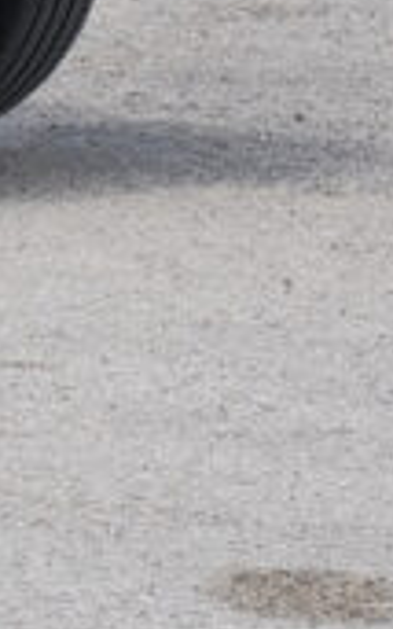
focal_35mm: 415
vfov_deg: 5.0
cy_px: -480
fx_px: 7106
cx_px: -1212
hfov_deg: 3.0
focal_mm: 45
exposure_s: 1/160
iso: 160
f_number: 9
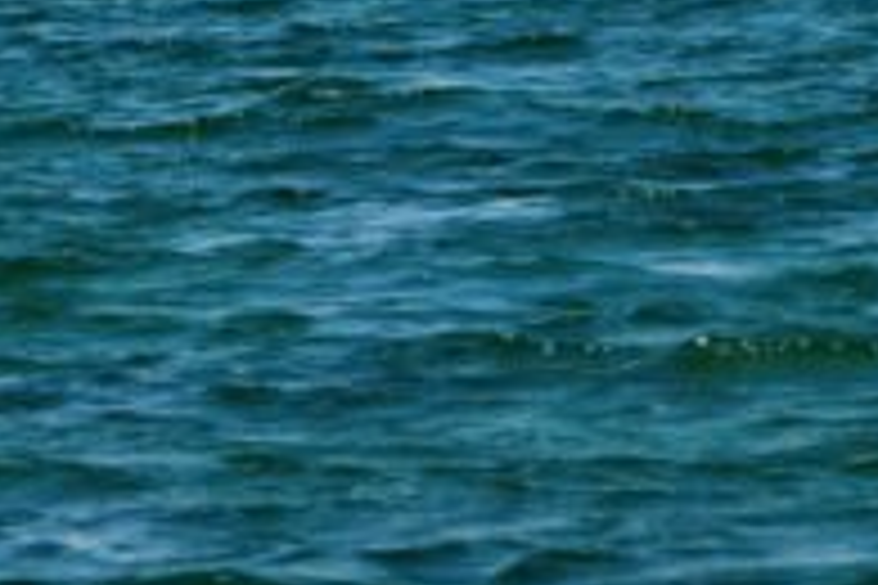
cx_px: -225
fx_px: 14437
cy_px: -362
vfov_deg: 2.3
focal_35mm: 592
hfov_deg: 3.5
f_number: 11
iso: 200
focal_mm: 120
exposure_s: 1/500
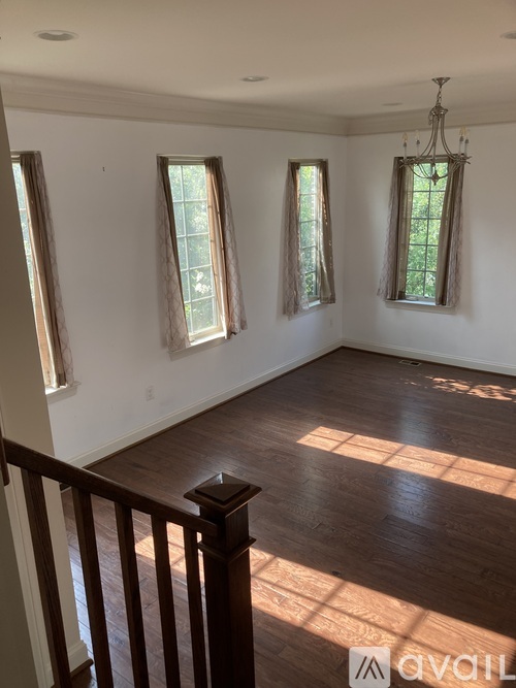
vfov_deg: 63.5
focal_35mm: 28
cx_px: 258
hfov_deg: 49.7
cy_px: 344
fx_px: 557
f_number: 1.8
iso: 80
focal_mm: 3.99
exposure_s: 1/121
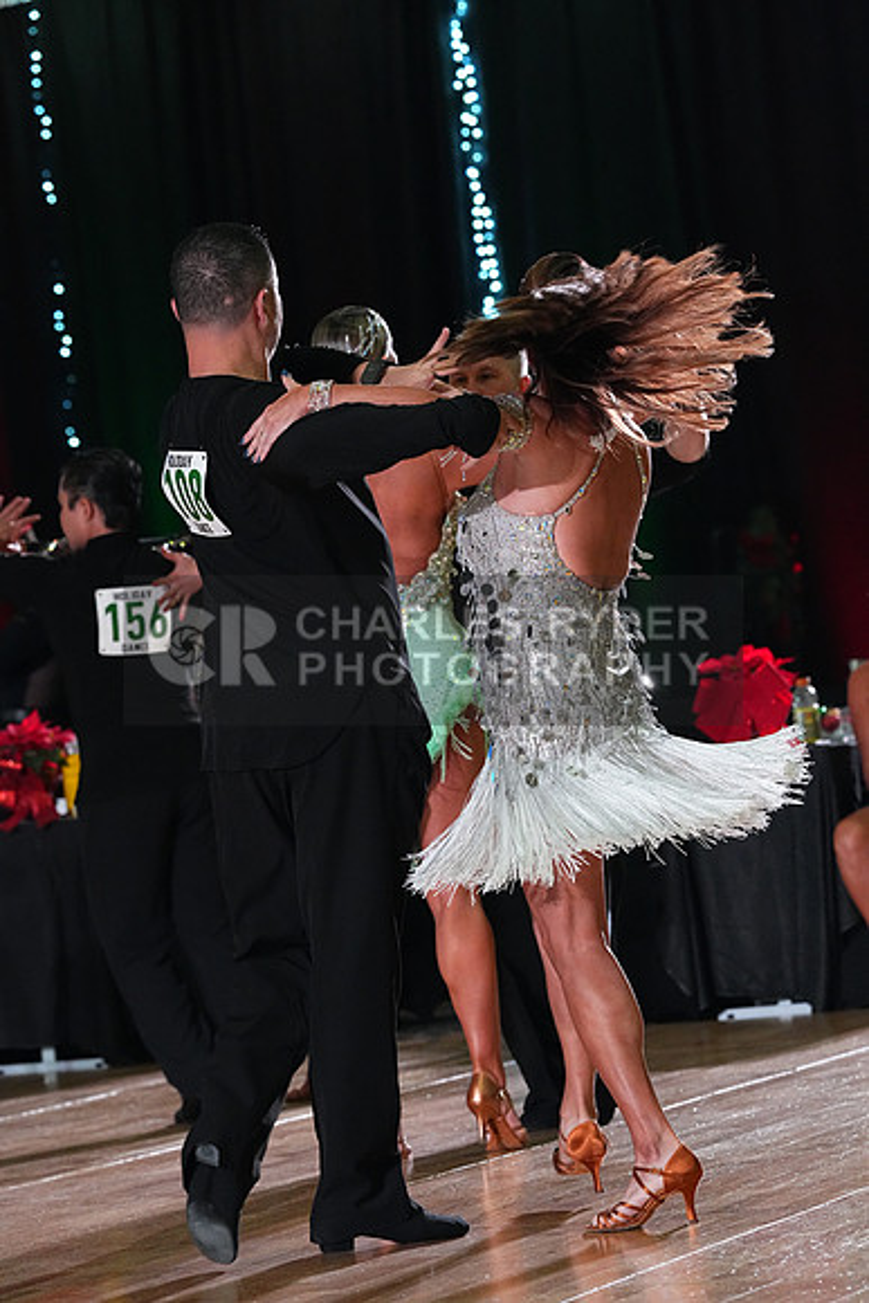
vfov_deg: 14.1
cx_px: 434
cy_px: 652
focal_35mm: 146
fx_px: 5283
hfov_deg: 9.4
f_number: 5.6
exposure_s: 1/400
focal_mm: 146
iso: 8000
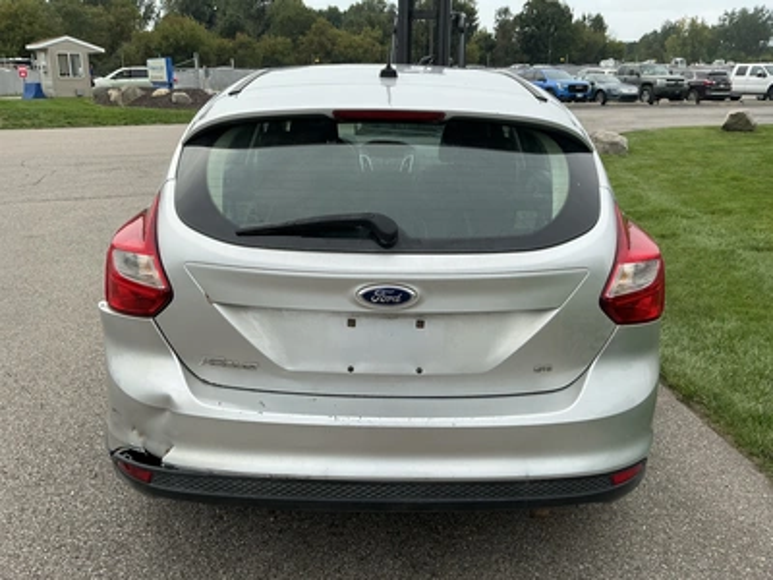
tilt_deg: -18.8
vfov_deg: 49.7
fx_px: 625
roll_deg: -1.1
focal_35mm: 28
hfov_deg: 63.4
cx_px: 386
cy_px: 290
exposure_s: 1/1342
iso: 25
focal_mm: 3
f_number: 1.8
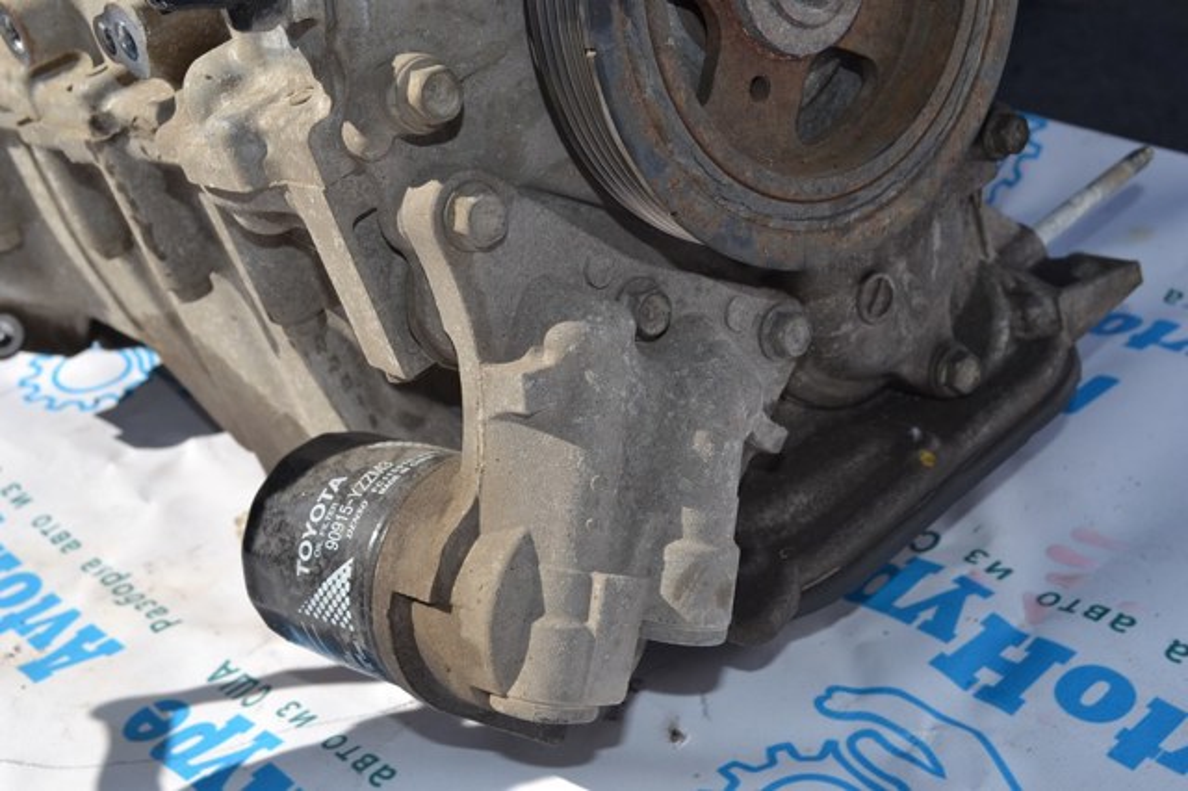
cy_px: 396
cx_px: 594
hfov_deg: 38.9
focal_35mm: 51
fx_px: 1682
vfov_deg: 26.5
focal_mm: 34
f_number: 9
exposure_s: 1/200
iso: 100
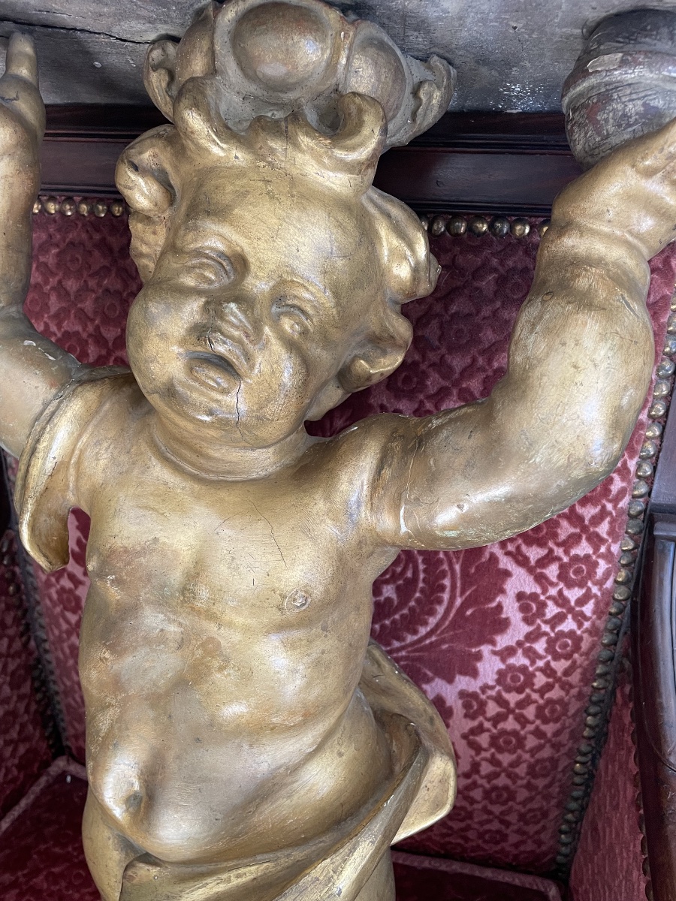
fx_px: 677
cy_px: 450
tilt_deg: -35.1
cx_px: 338
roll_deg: +2.2
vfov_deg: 67.3
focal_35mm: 26
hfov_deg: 53.1
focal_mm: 4.2
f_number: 1.6
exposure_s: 1/80
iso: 125
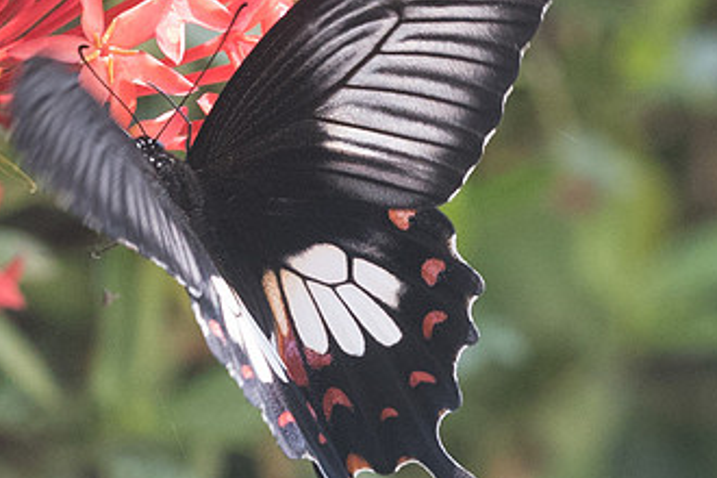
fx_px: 22265
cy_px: 327
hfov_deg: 1.8
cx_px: 467
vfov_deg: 1.2
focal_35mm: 1118
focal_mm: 150
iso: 800
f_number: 5.6
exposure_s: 1/400
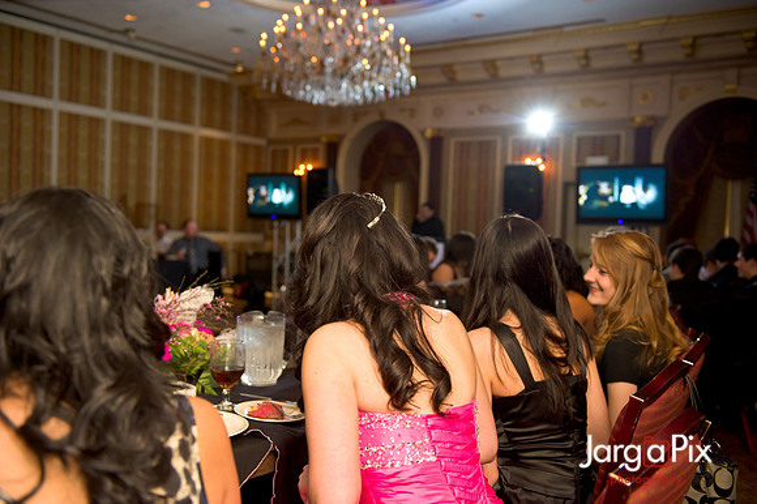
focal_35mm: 38
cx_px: 378
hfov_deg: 50.7
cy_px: 252
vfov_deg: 35.0
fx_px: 799
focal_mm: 38
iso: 1600
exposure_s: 1/125
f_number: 3.2
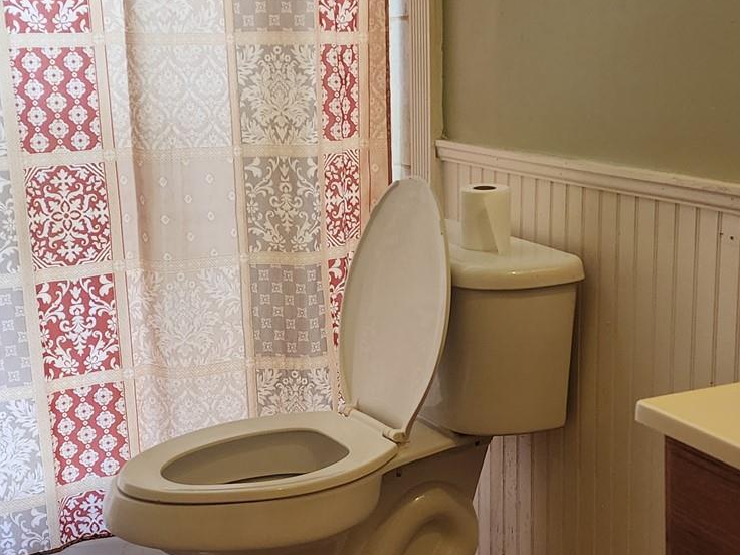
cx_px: 417
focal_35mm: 64
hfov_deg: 30.2
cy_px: 316
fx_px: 1368
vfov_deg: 22.9
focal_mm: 6.4
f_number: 1.8
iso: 400
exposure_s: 1/120
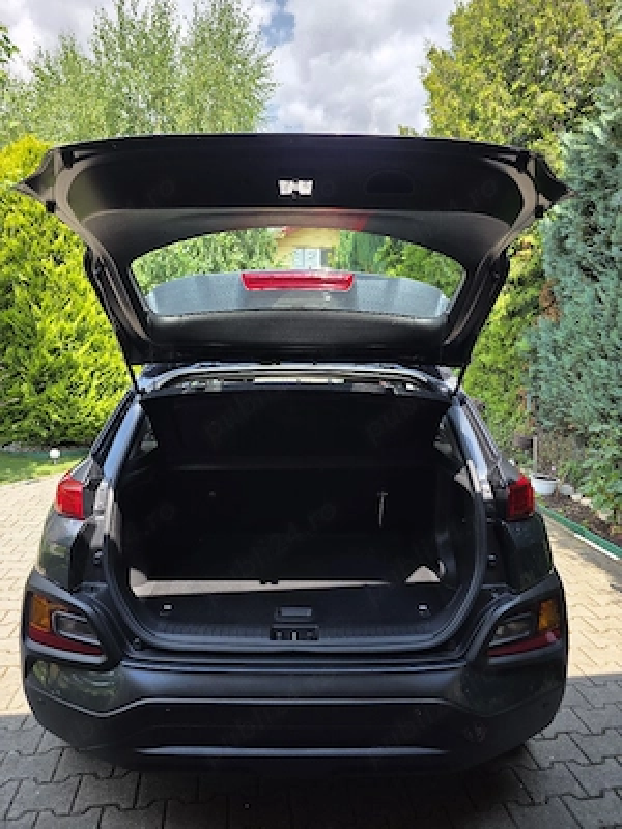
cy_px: 414
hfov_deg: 58.9
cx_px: 311
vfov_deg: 73.9
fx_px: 551
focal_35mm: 23
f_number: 1.7
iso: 80
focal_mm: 6.3
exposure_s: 1/1667
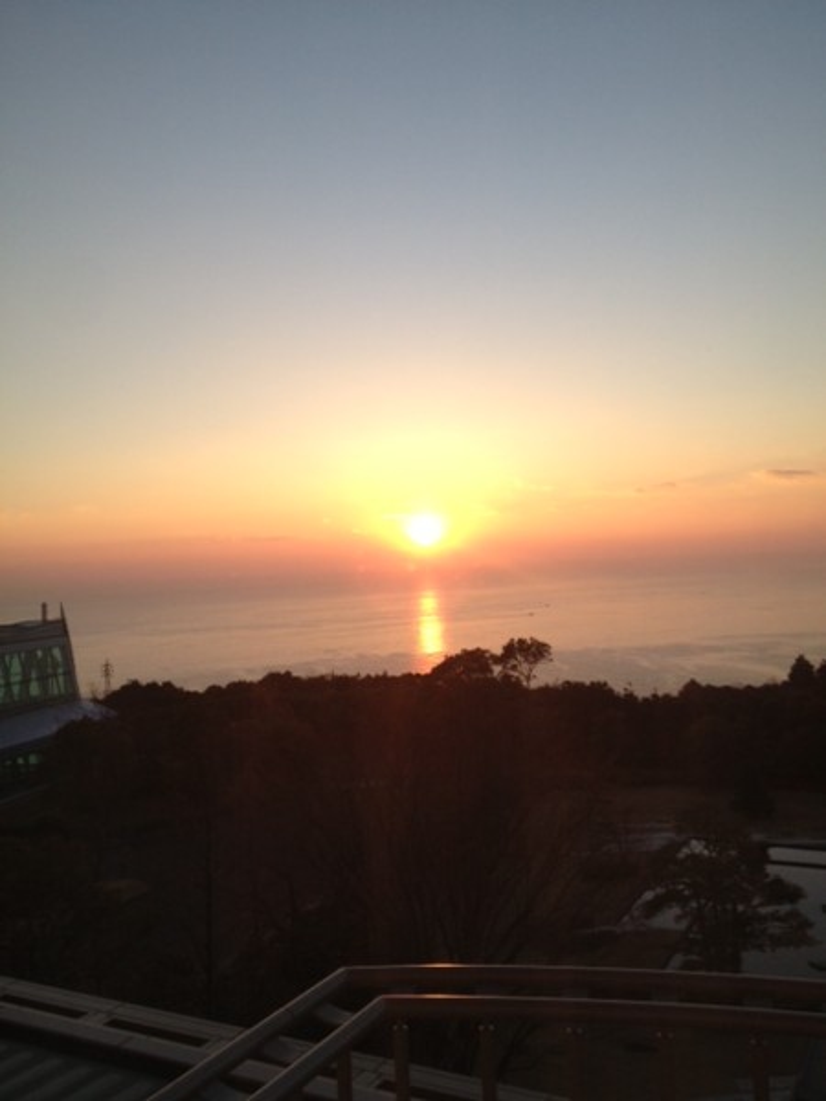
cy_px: 550
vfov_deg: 52.6
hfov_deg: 40.7
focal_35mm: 35
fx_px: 1114
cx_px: 413
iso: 50
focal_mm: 4.28
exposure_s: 1/613
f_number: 2.4
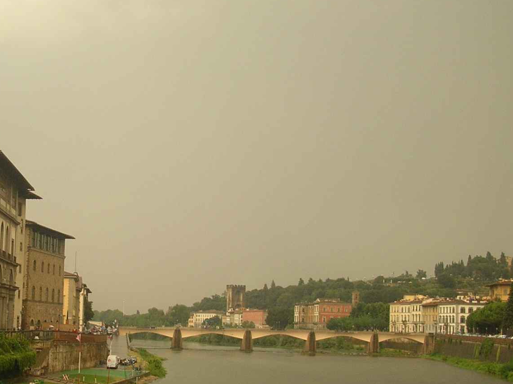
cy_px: 242
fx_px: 1037
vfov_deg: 20.9
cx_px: 133
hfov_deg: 27.4
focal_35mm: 70
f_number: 2.8
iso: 50
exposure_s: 1/320
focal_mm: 5.8
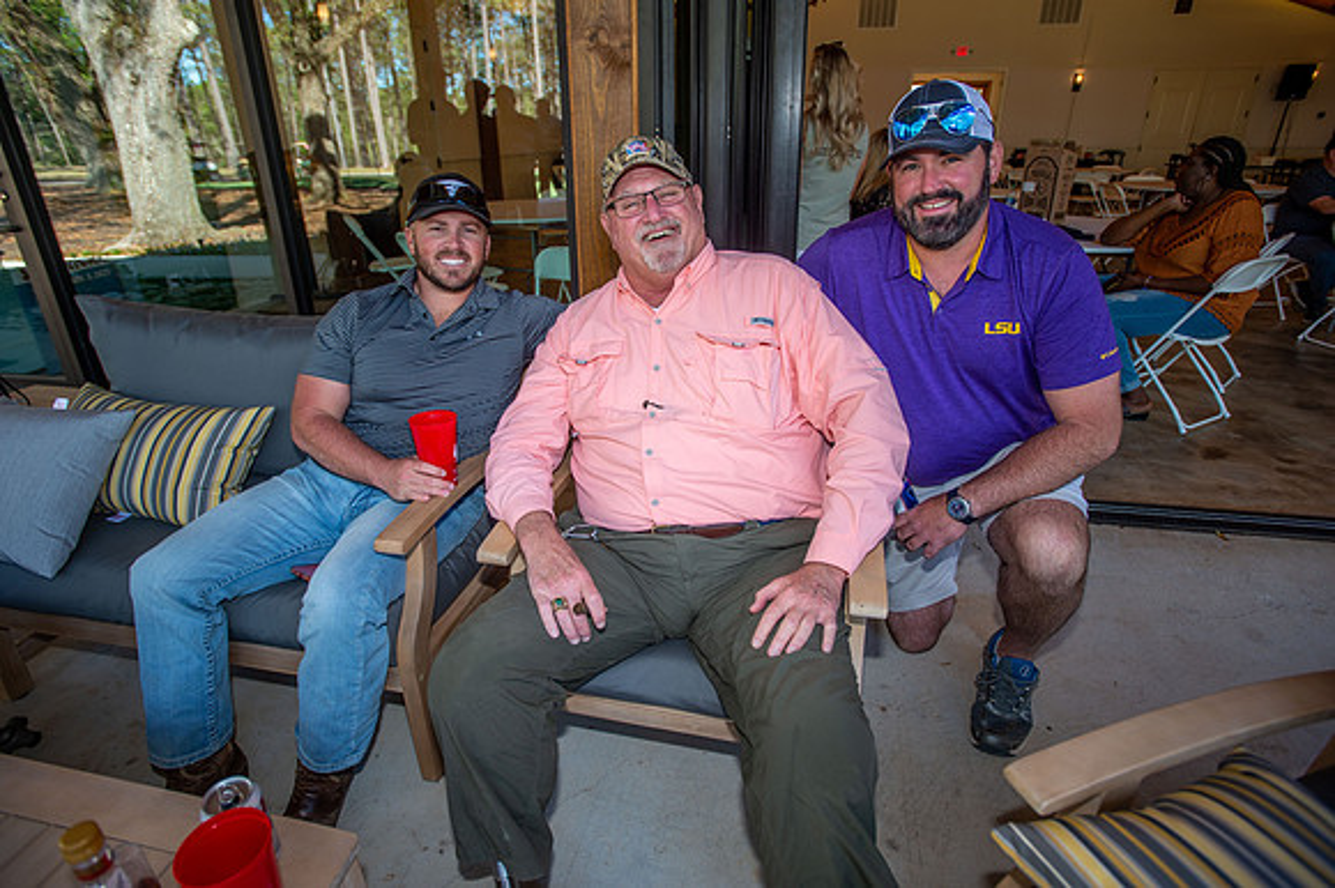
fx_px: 704
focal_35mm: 19
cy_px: 444
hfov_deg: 86.9
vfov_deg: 64.5
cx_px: 668
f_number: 3.5
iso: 250
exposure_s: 1/125
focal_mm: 19
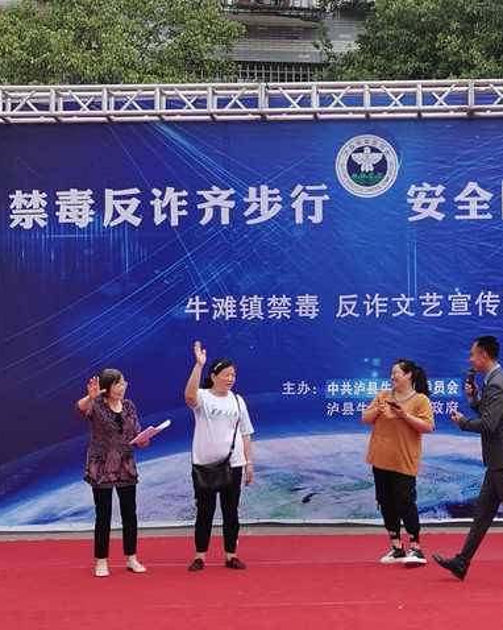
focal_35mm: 68
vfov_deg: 27.9
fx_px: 1266
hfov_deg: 22.1
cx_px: 417
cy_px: 315
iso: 50
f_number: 1.8
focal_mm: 4.75
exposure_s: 1/611
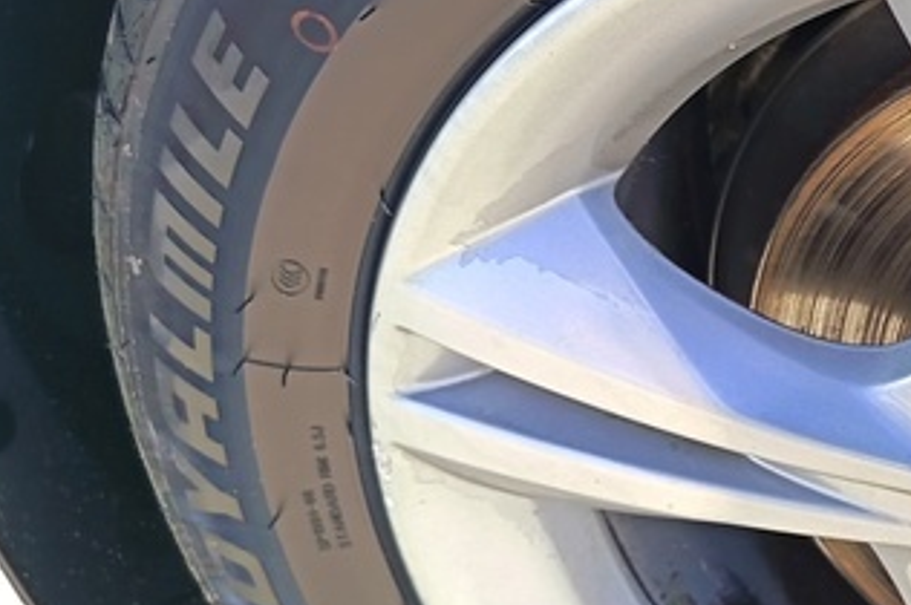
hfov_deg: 21.9
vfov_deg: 16.8
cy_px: 245
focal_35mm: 81
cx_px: 1260
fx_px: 2048
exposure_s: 1/156
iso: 100
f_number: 1.75
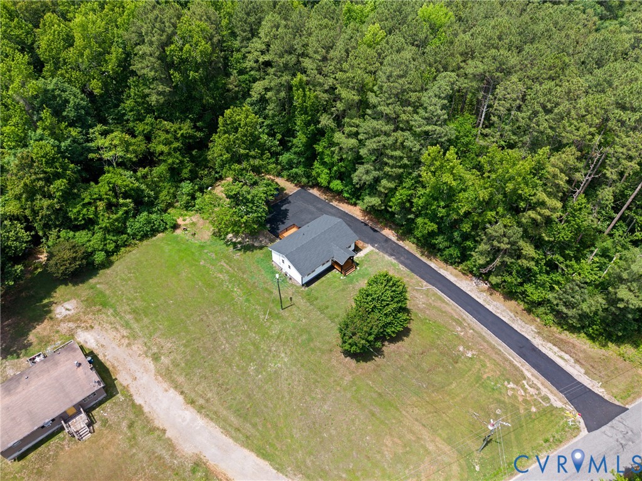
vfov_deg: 56.8
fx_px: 445
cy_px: 240
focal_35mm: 24
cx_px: 321
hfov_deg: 71.6
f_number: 1.8
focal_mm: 8.67
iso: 100
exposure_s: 1/1000
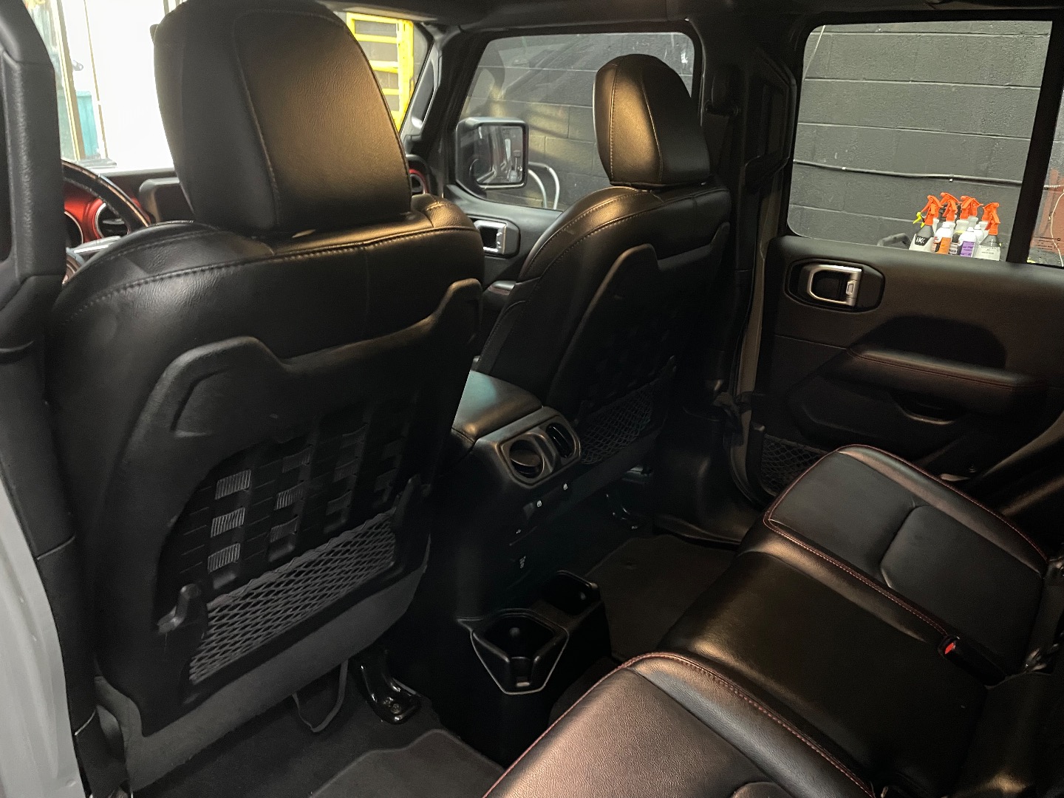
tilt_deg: -20.6
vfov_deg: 53.1
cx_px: 532
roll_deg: -1.5
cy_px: 399
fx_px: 799
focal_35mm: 26
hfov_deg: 67.3
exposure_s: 1/20
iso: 800
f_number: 1.6
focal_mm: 4.2
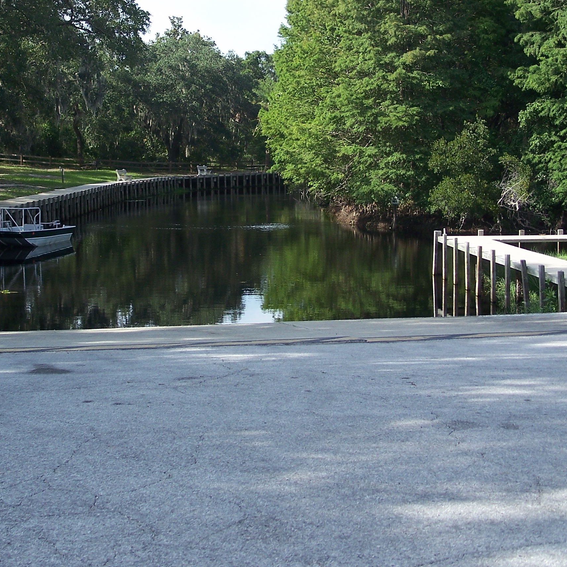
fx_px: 1149
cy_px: 183
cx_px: 185
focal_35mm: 62
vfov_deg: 27.5
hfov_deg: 27.5
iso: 64
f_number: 2.8
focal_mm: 7.8
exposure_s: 1/400
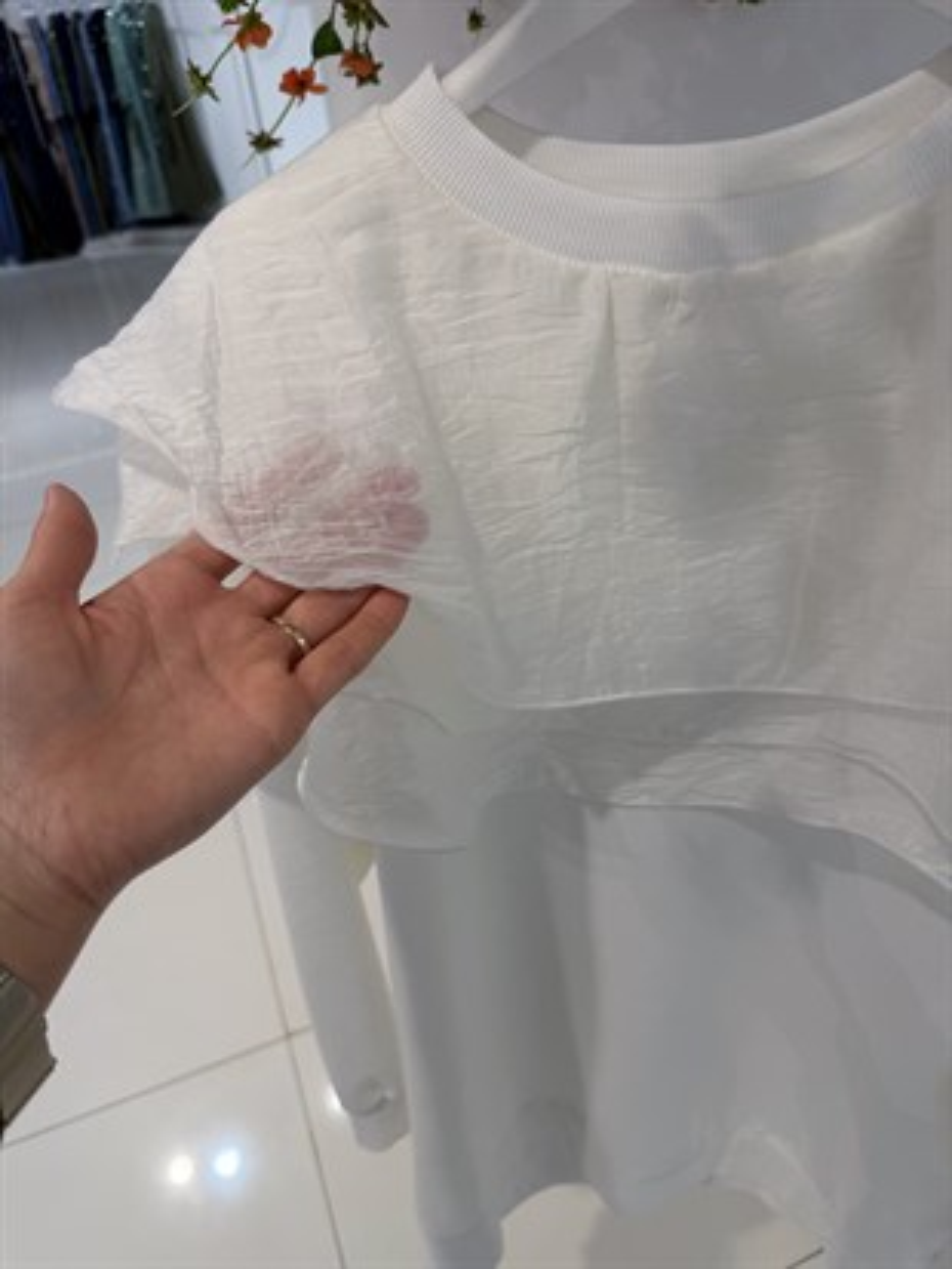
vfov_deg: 71.6
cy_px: 634
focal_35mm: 24
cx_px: 476
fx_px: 880
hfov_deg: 56.8
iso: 100
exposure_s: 1/992
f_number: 1.78
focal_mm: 6.76
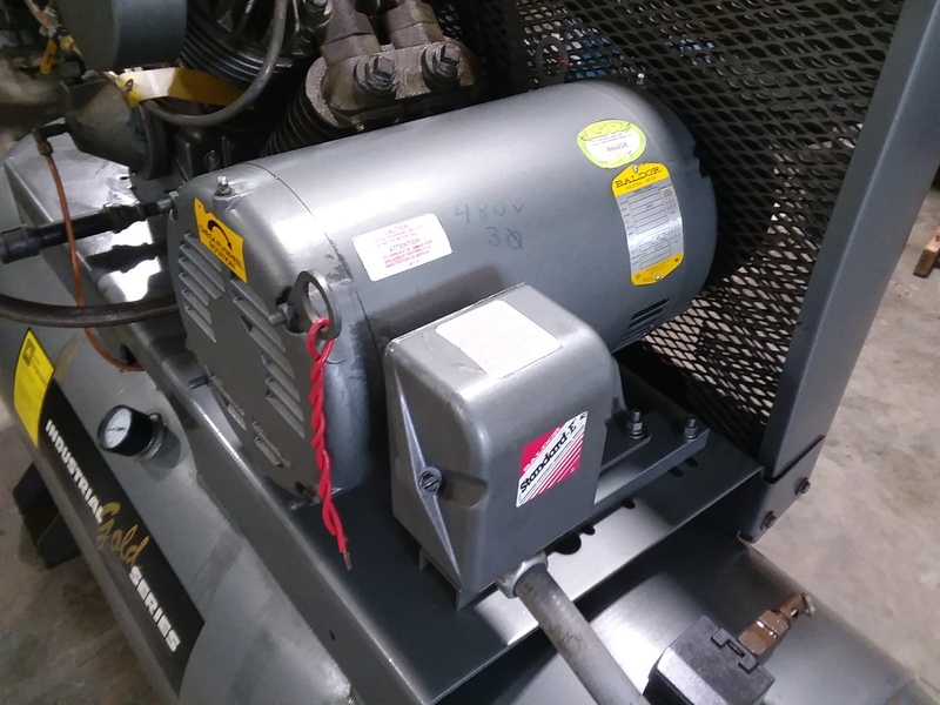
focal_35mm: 29
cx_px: 470
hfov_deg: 61.7
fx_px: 787
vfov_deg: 48.2
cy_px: 352
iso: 160
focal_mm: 2.47
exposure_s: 1/30
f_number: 1.9
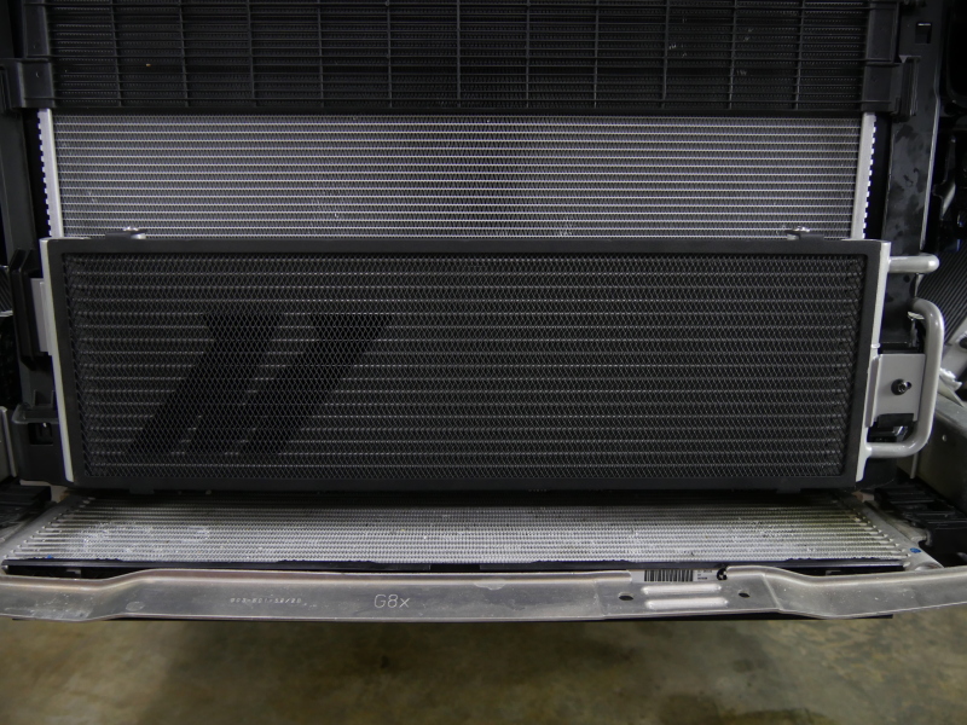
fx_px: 782
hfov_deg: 63.4
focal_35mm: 28
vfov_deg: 49.7
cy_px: 362
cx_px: 484
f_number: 3.7
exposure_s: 1/100
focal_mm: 14
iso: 800
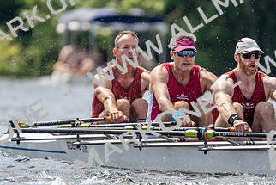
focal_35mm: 1080
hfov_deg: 1.9
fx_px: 8283
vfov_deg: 1.3
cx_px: 193
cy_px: 89
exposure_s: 1/2000
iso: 400
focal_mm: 600
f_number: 6.3
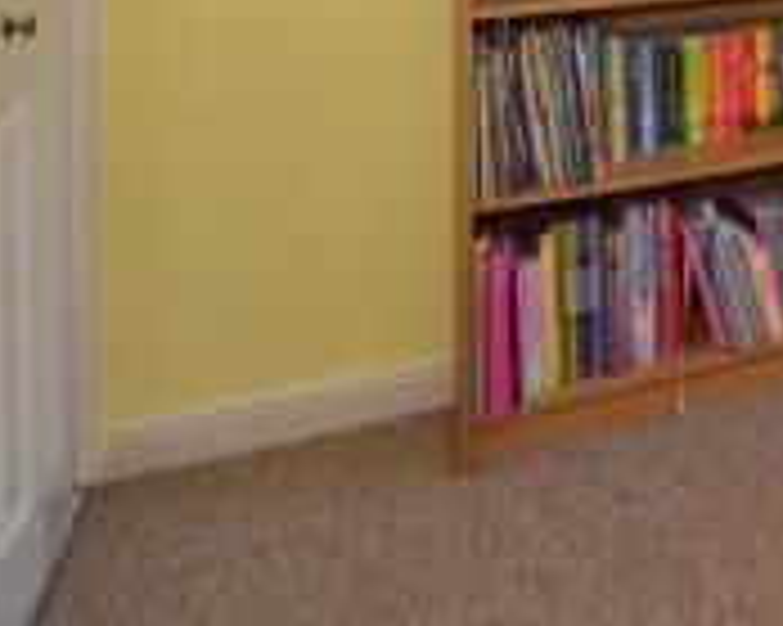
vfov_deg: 23.9
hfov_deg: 25.2
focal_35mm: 53
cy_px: -259
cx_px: 1224
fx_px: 1228
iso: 400
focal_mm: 10
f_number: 5.6
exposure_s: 1/100
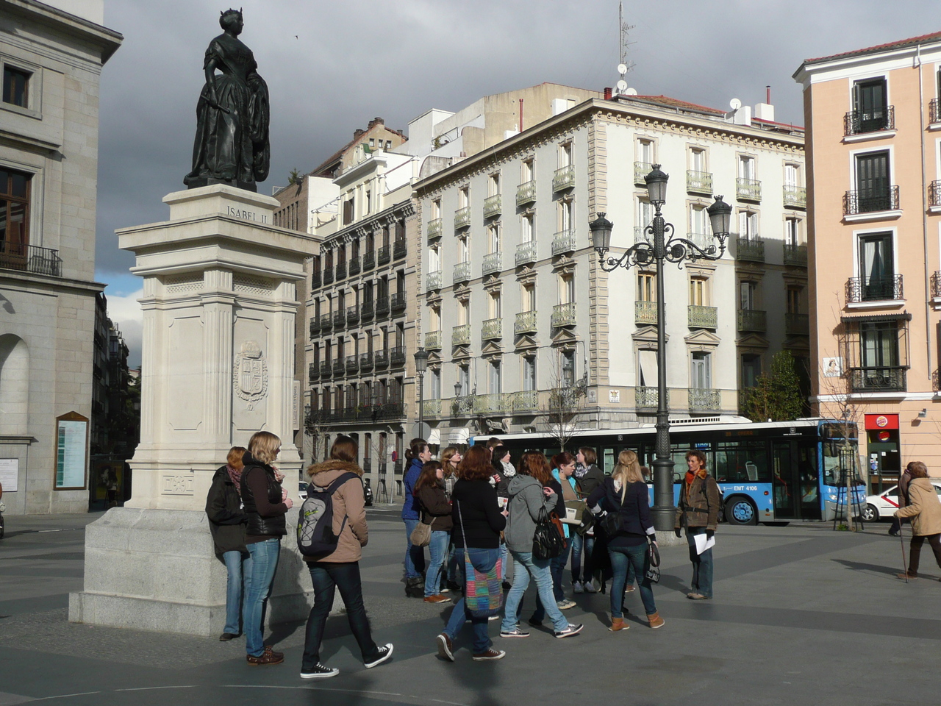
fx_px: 1087
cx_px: 470
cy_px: 353
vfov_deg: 36.0
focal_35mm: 40
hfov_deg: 46.8
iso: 100
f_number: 3.9
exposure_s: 1/1300
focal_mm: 6.5
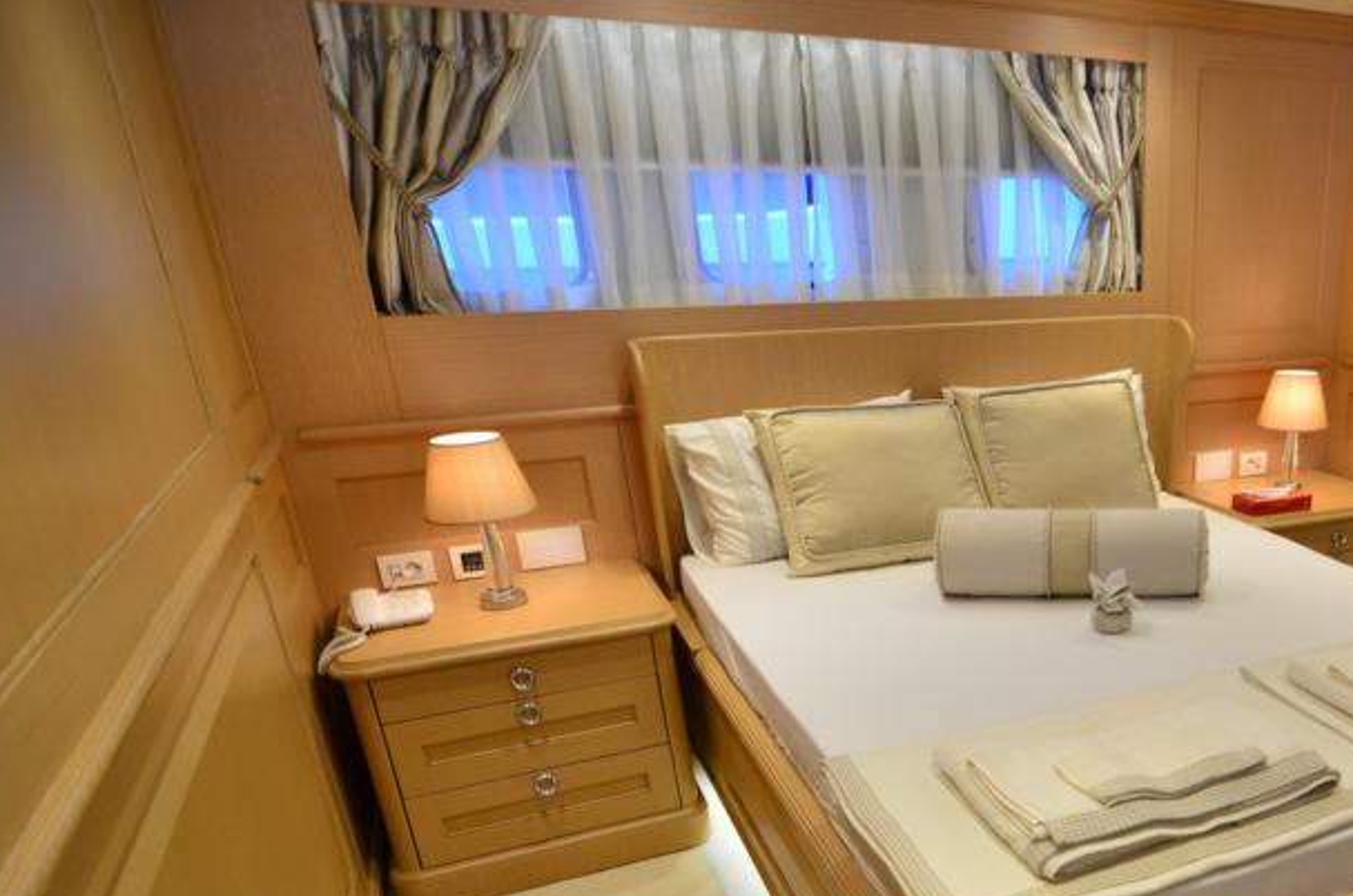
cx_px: 1117
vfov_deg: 44.7
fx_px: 1044
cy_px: 682
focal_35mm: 28
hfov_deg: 59.7
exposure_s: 1/30
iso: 200
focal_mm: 11
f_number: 2.8
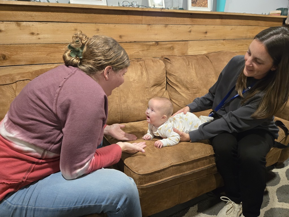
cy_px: 108
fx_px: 192
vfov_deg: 58.9
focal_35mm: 23
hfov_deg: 73.9
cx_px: 144
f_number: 1.8
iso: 800
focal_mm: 5.4
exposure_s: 1/60
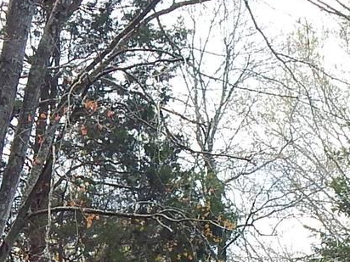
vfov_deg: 7.6
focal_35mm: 189
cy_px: 450
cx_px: 256
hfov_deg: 10.4
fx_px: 1911
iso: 125
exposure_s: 1/320
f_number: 3.4
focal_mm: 6.8
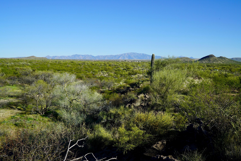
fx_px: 214
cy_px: 80
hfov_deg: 58.7
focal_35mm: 32
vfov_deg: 41.2
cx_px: 120
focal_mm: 32
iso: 100
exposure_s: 1/100
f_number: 14
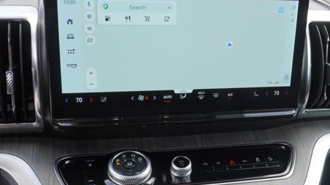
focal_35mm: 57
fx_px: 499
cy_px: 96
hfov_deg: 35.8
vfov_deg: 21.1
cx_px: 246
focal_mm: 16
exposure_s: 1/100
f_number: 5
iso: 100
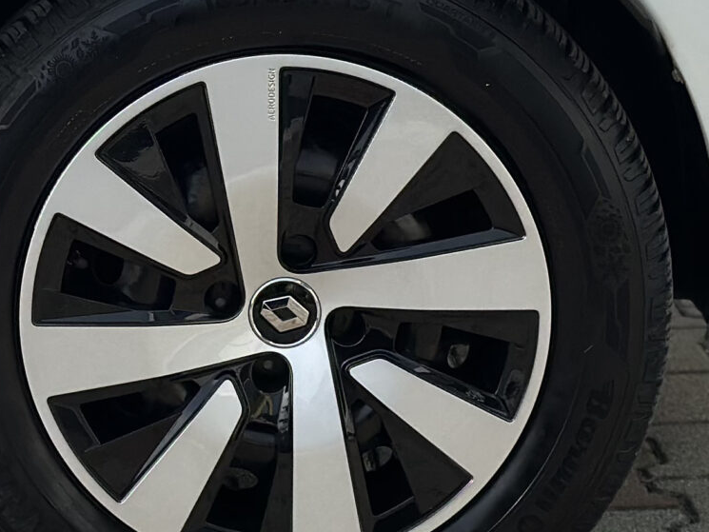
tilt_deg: -10.6
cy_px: 136
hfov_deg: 12.0
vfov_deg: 9.0
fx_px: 3380
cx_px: 237
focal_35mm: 165
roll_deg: +0.8
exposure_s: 1/4184
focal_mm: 6.86
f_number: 1.78
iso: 100
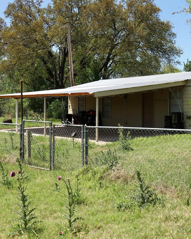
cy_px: 120
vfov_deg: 35.4
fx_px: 375
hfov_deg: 28.2
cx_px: 142
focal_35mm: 53
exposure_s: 1/500
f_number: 4
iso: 100
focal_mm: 13.7
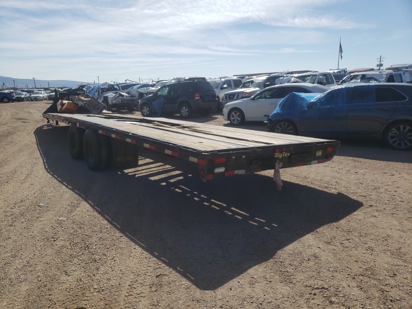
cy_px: 154
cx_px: 206
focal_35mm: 26
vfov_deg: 53.1
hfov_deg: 67.3
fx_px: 309
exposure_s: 1/5000
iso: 50
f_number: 1.5
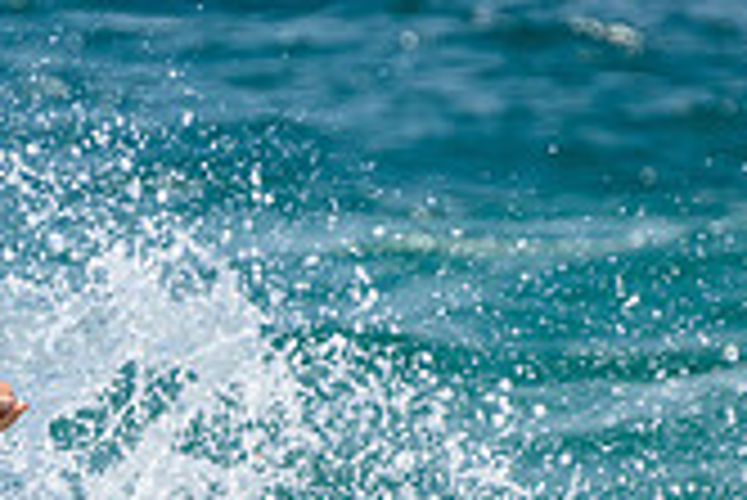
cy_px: 733
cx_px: -343
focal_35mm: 2587
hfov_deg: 0.8
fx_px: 53726
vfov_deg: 0.5
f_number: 11
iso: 720
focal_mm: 650
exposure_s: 1/2000
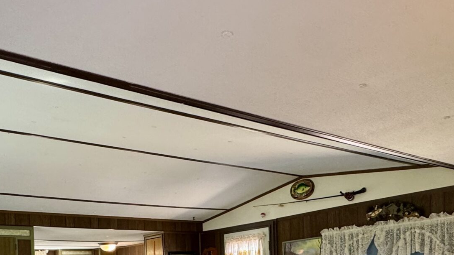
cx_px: 178
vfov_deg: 29.1
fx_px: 433
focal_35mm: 36
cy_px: 293
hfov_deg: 54.8
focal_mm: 2.22
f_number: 2.2
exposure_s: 1/60
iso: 250
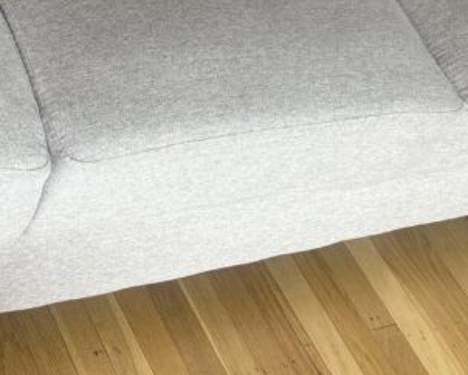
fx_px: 1192
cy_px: -67
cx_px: -53
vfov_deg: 17.1
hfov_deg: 21.1
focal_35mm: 86
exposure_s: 1/121
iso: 64
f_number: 1.6
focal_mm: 5.96
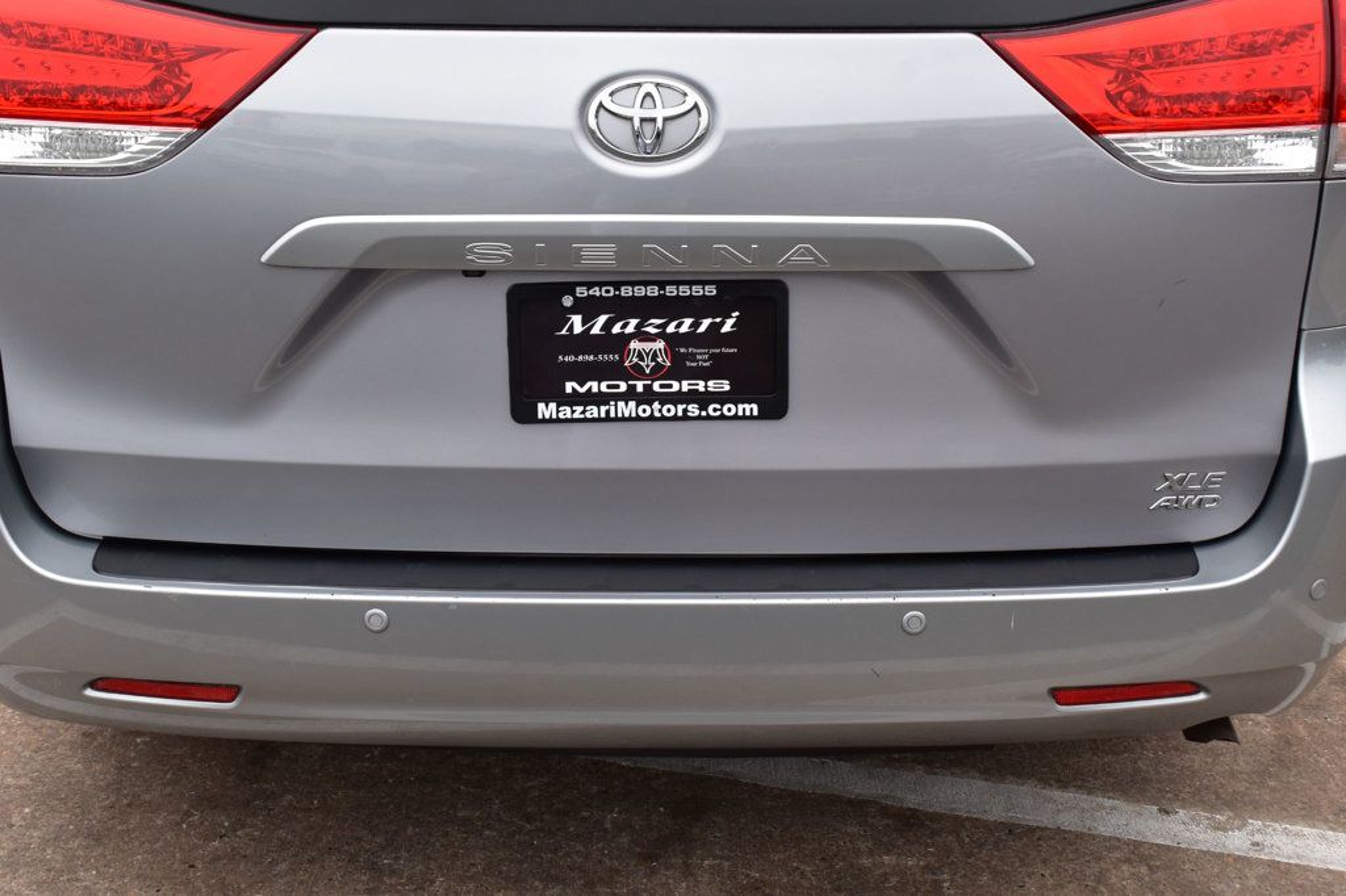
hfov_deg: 41.1
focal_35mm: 48
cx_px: 673
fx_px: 1794
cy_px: 448
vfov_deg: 28.1
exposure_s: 1/125
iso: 400
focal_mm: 32
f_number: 9
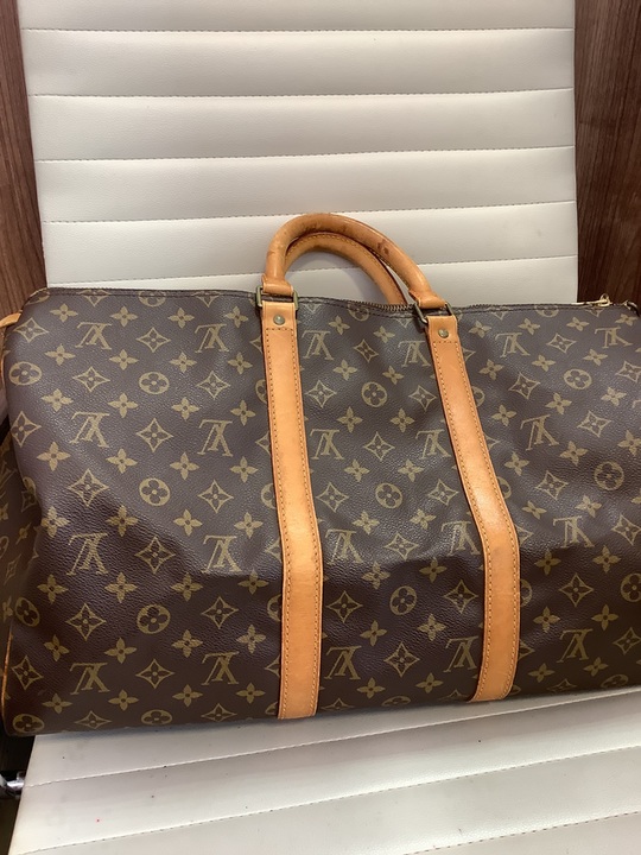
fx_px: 765
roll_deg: +0.1
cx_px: 320
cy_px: 428
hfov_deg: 45.4
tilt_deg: -24.7
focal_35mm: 31
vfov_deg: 58.4
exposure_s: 1/50
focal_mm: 3.3
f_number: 2.4
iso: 100
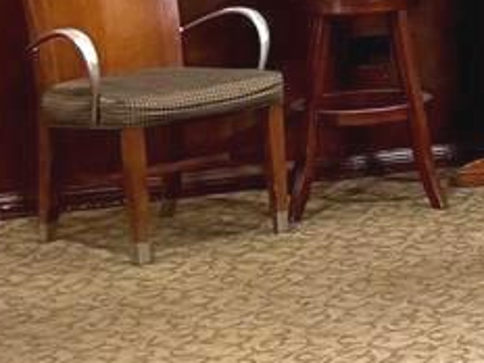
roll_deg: -0.6
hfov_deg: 10.5
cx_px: 1308
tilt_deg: -7.3
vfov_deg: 9.9
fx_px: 2083
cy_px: -15
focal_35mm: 149
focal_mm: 6.76
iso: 800
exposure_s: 1/60
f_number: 1.78
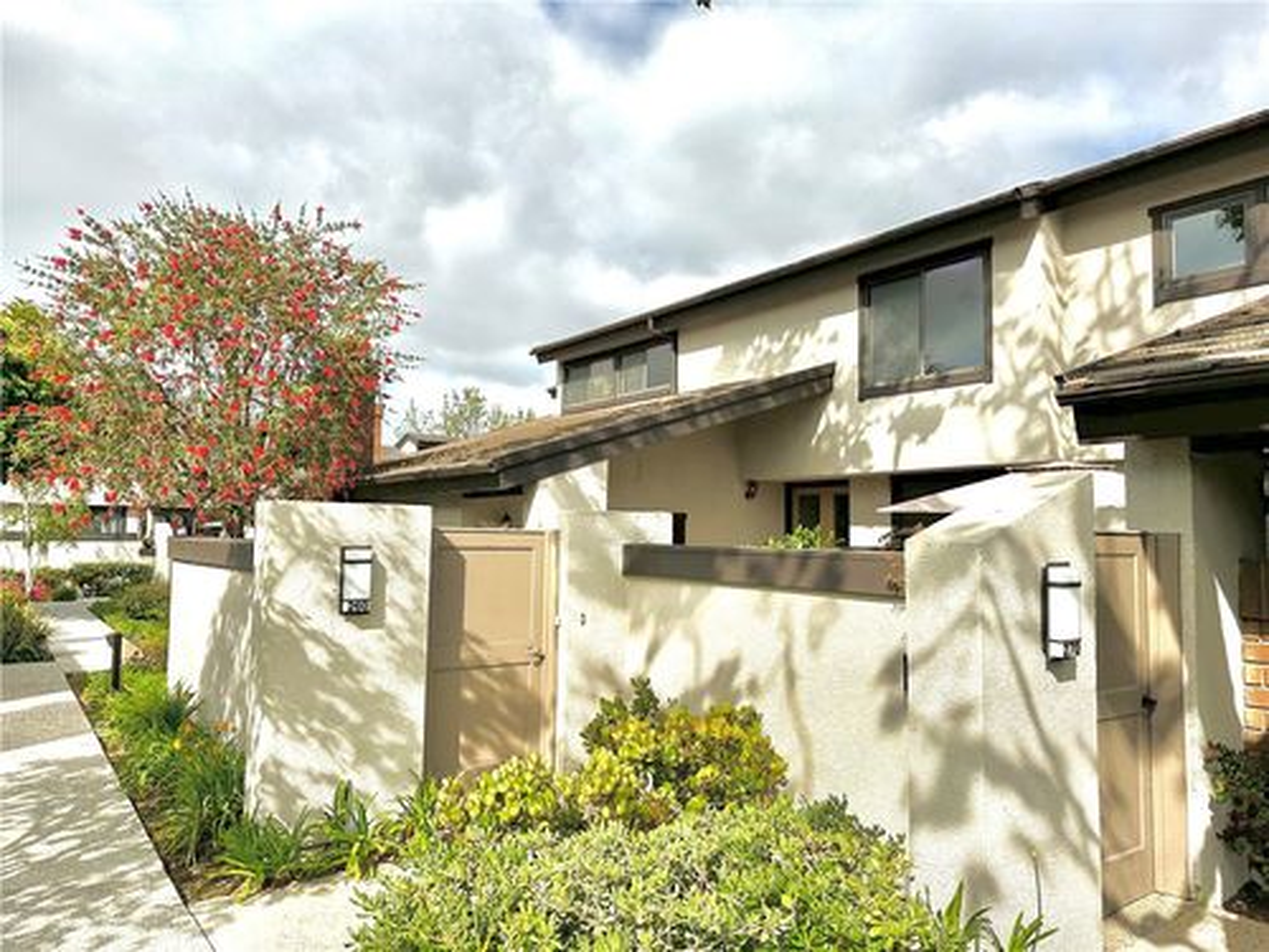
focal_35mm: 24
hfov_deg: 71.6
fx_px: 880
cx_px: 634
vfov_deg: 56.8
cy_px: 476
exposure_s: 1/5848
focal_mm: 6.86
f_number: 1.78
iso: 80
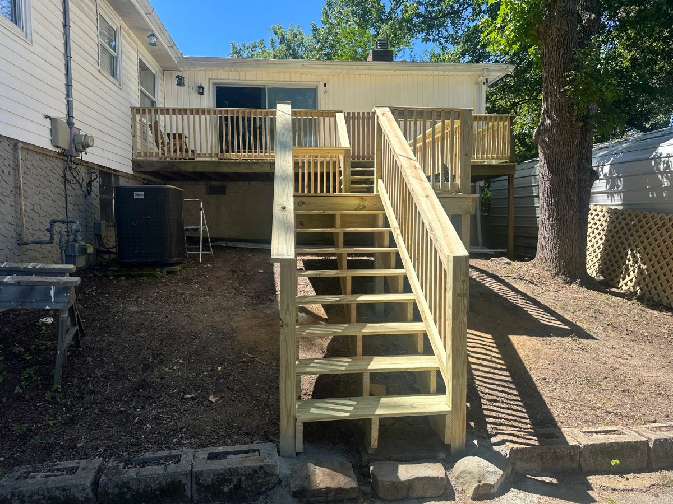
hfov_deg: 71.6
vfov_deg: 56.8
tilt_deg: -4.2
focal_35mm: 24
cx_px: 336
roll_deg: -1.9
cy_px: 252
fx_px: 467
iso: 80
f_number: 1.78
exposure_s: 1/1541
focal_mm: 6.86
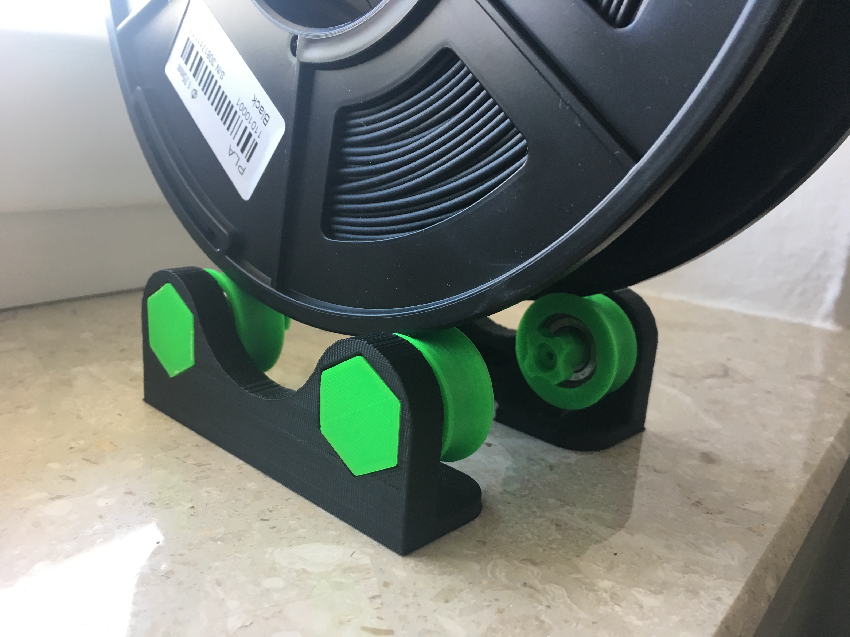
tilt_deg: -15.4
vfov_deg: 48.2
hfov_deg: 61.7
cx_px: 425
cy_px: 318
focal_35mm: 29
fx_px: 712
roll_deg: -4.1
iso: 40
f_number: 2.2
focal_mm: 4.15
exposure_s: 1/33
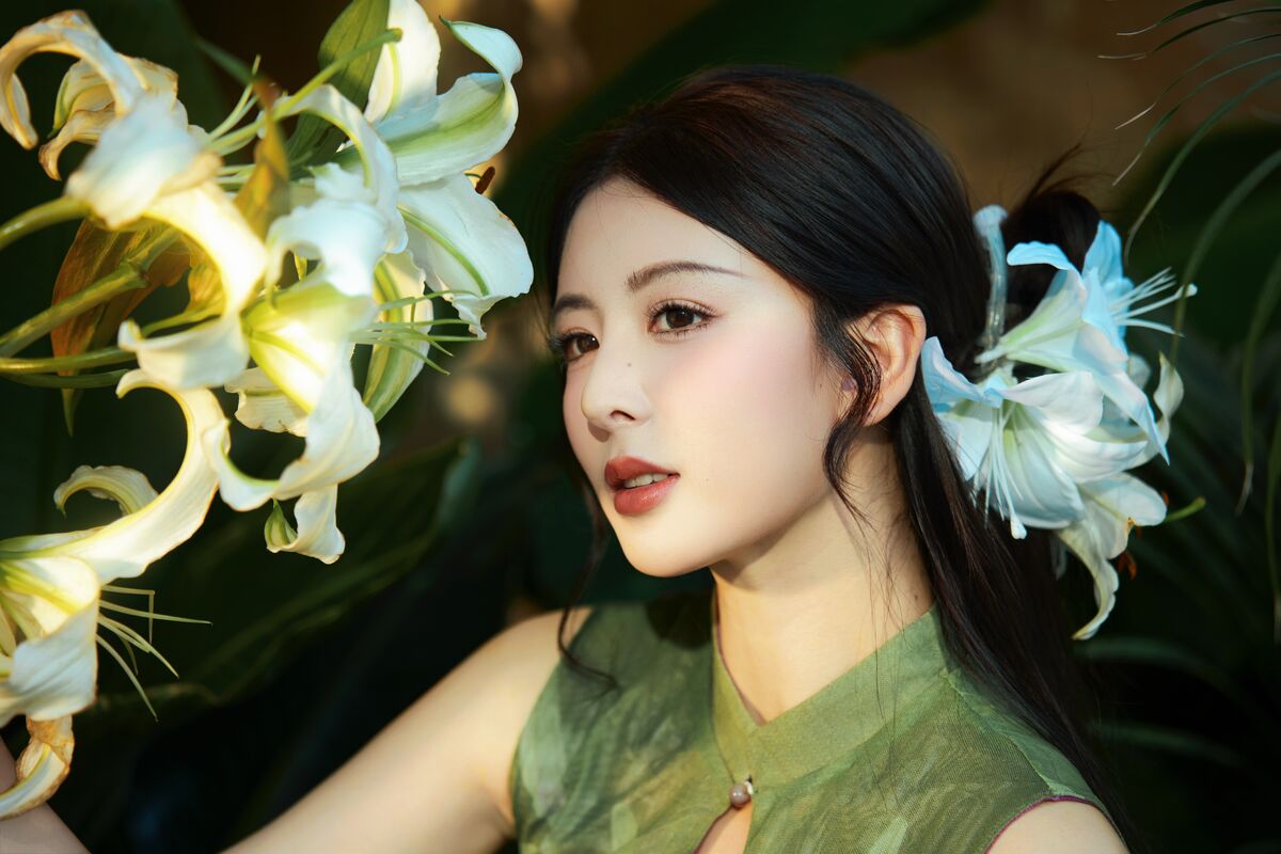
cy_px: 427
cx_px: 640
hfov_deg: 27.0
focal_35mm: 75
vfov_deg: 18.2
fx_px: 2669
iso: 160
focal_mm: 75
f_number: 2.8
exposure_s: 1/400
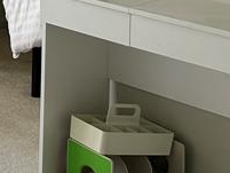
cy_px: -174
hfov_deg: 13.9
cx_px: -217
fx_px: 811
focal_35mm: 122
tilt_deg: -2.2
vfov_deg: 11.0
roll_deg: -0.7
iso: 100
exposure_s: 1/171
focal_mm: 6.86
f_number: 1.78
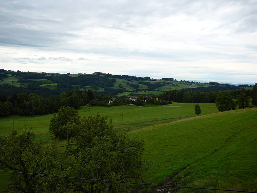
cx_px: 128
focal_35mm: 35
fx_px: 260
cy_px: 96
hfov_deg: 52.6
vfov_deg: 40.7
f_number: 2.8
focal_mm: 5.2
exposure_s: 1/250
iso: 80
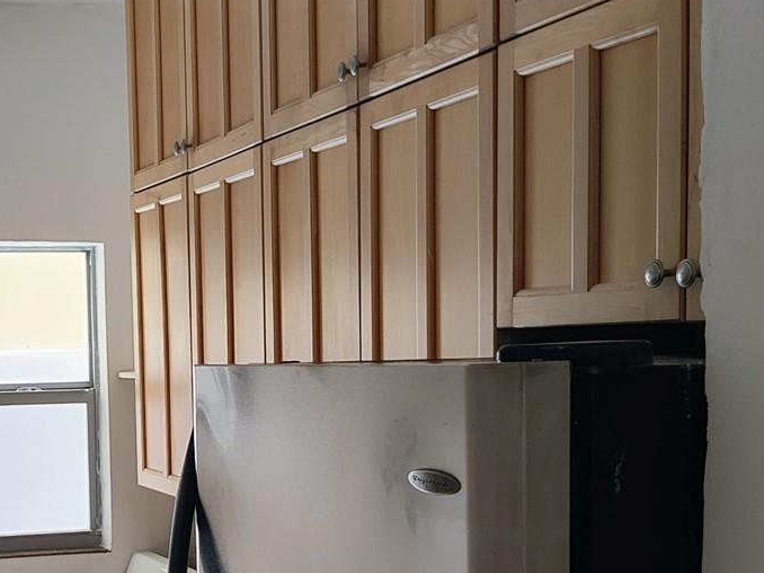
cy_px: 483
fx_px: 1302
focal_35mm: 59
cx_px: 112
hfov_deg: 31.5
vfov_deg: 24.3
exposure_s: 1/130
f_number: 1.5
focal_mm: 4.15
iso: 100
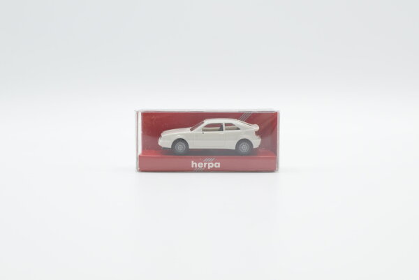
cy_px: 140
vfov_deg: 25.8
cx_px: 210
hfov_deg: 37.8
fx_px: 611
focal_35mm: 52
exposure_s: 1/160
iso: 400
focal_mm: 35
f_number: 8
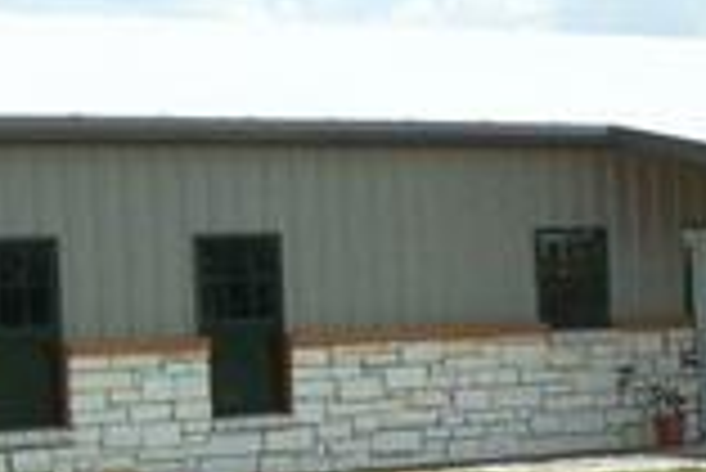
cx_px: 463
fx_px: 3160
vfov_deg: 8.5
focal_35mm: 161
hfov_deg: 12.7
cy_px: 468
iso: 80
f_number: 4
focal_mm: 6.3
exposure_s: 1/1000
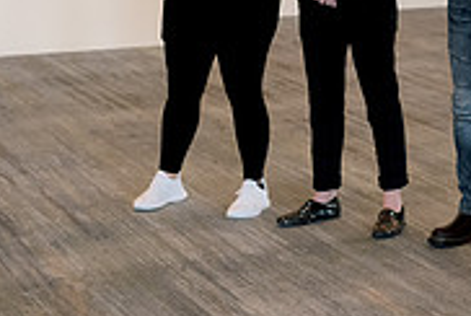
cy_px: 20
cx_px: 625
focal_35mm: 131
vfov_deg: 10.4
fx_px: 1717
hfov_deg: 14.9
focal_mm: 35
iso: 1600
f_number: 2.8
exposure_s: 1/160
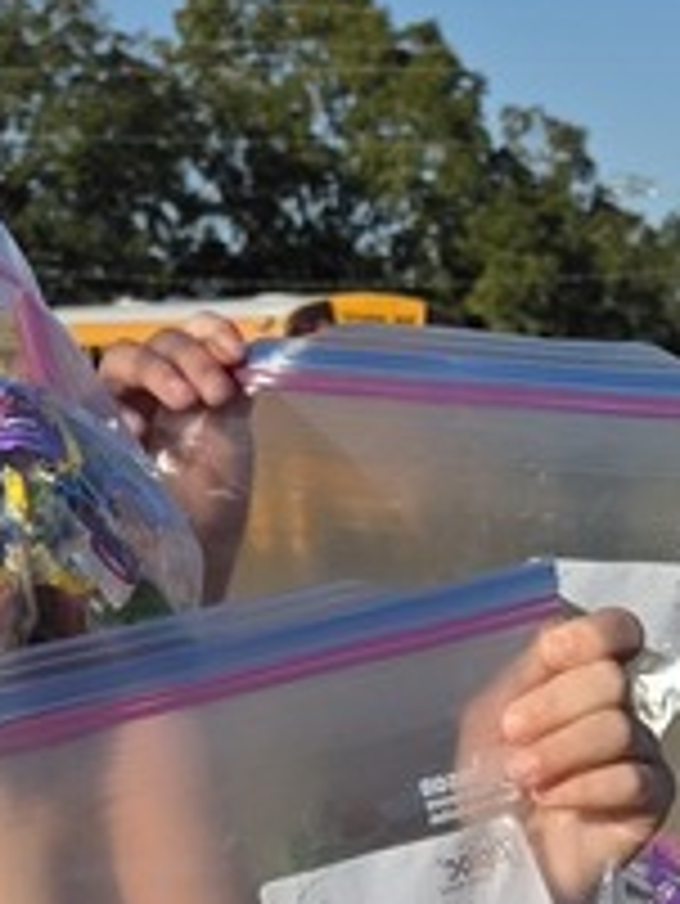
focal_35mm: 117
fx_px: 3061
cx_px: 1193
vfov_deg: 14.1
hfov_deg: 11.8
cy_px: 1808
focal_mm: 6.3
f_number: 1.7
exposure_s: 1/7944
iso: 64
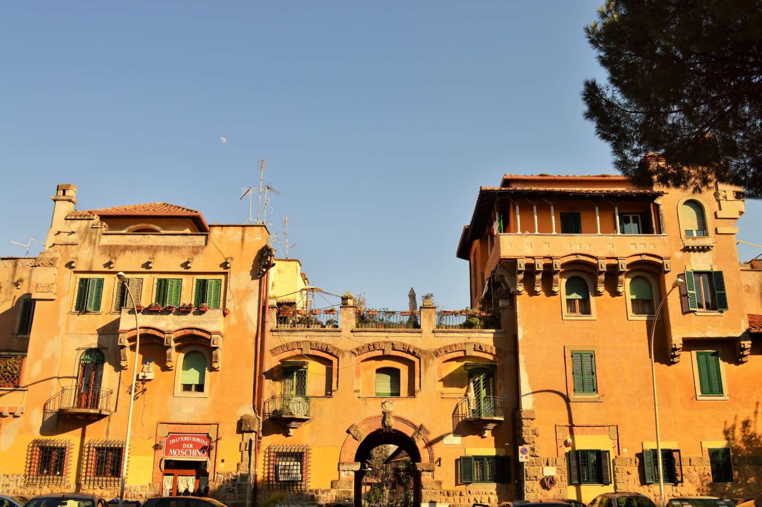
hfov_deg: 57.3
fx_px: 698
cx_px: 381
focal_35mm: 33
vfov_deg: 39.9
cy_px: 254
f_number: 7.1
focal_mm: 22
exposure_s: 1/400
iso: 100
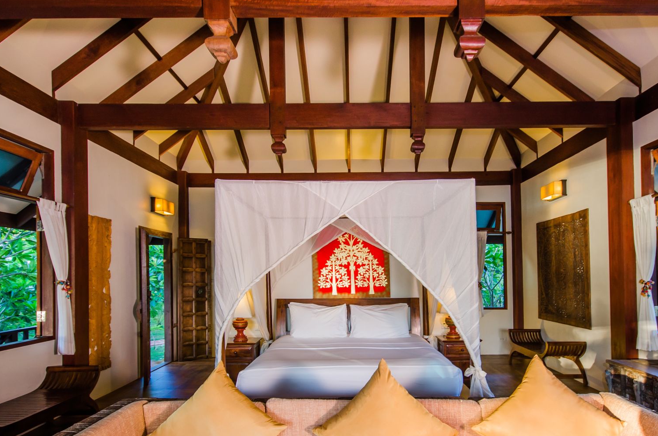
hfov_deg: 73.8
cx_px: 336
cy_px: 263
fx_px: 438
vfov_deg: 52.6
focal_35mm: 24
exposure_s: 1/25
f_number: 5.6
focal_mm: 12
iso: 200
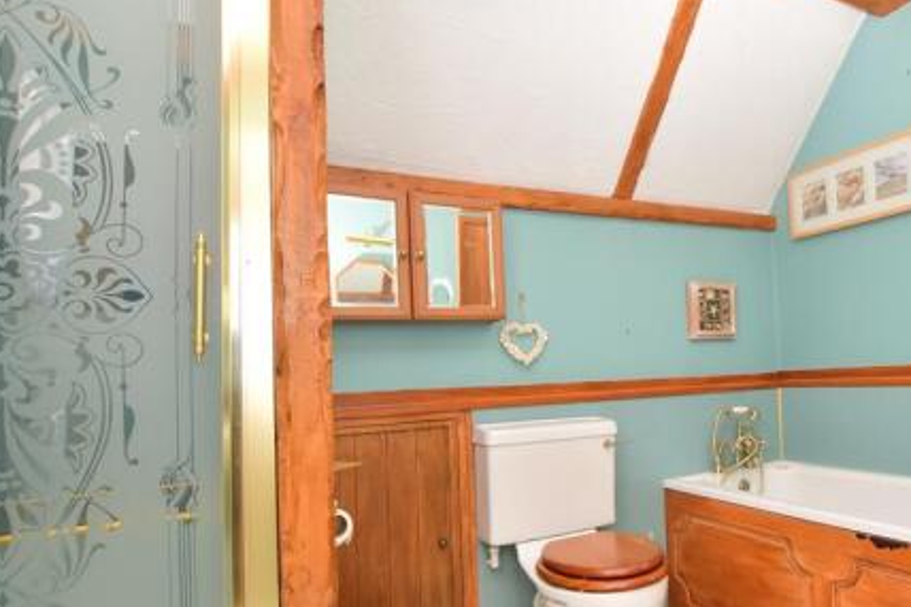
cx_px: 685
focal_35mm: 23
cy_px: 342
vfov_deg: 54.9
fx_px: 582
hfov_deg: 70.9
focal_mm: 10
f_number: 5
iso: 500
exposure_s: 1/60
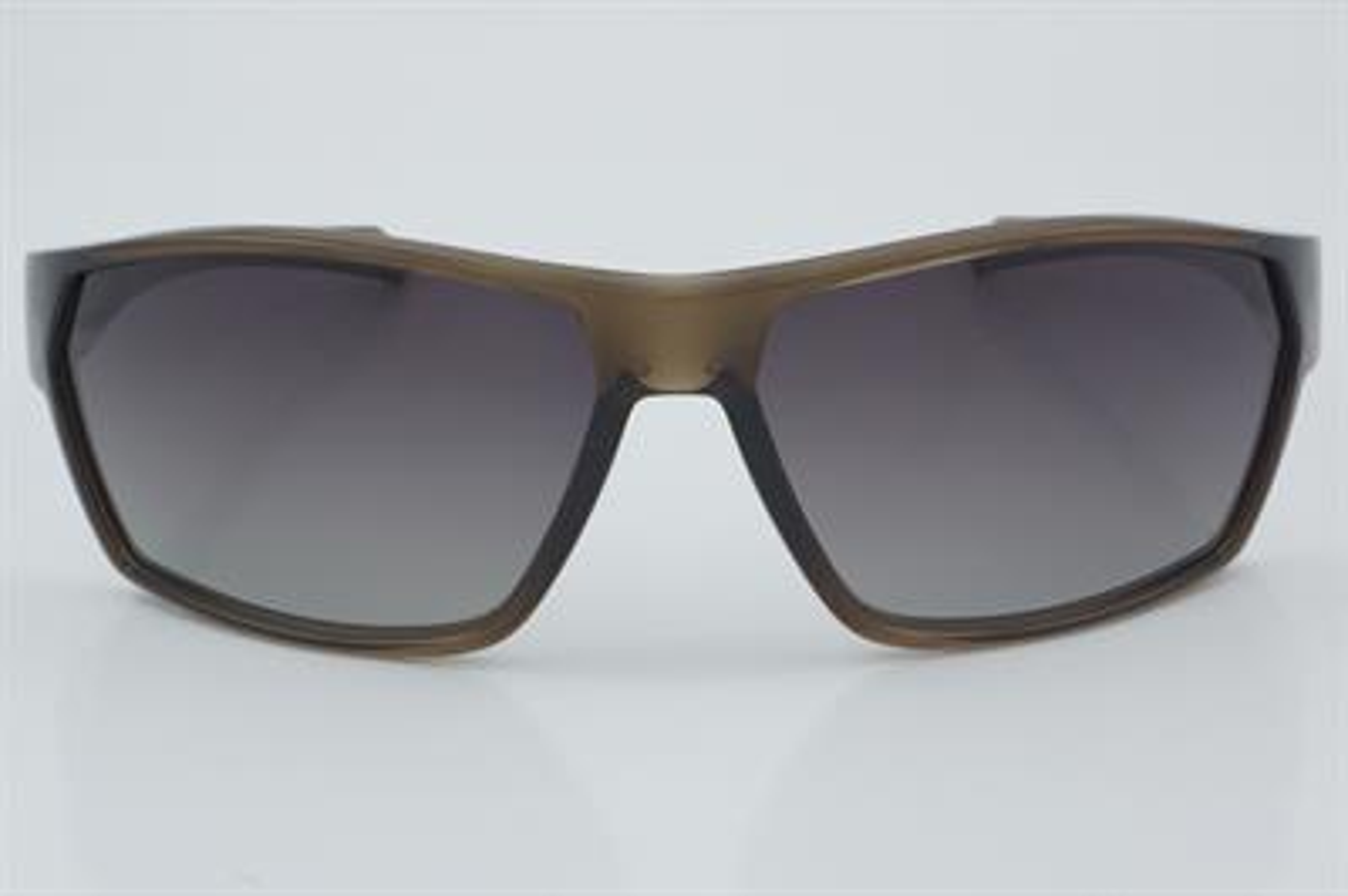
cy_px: 448
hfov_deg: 24.6
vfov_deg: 16.5
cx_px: 674
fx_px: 3087
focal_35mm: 82
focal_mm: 55
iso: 100
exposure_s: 1/4
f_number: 32
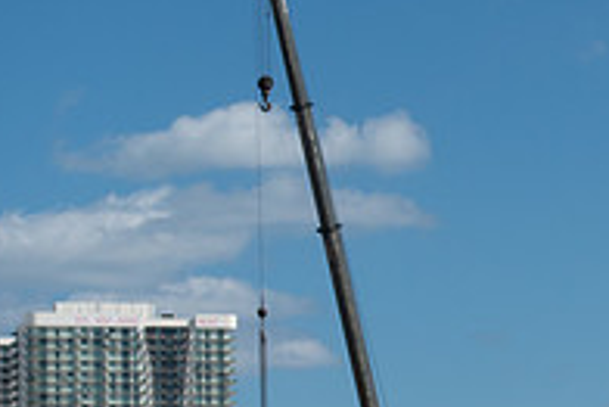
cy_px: 244
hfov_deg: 10.0
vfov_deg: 6.7
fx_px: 3453
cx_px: 581
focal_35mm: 204
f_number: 4
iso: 125
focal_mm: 25.15
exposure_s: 1/250
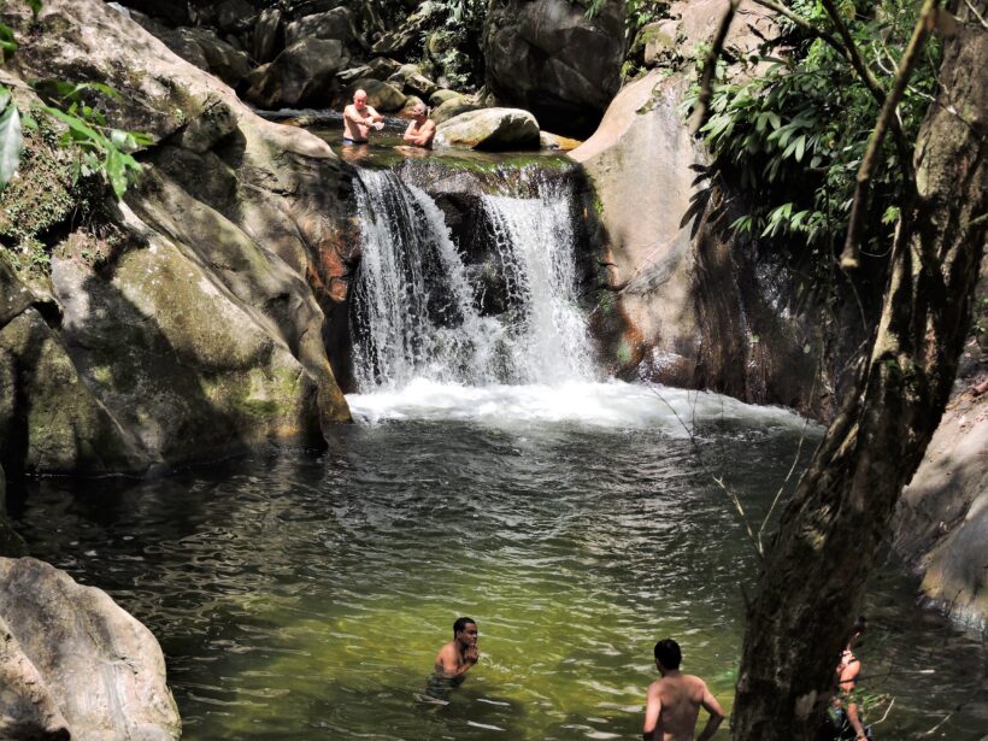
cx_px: 494
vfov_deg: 18.4
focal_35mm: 80
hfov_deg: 24.4
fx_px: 2283
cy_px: 370
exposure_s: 1/320
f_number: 4.5
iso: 100
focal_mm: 14.3
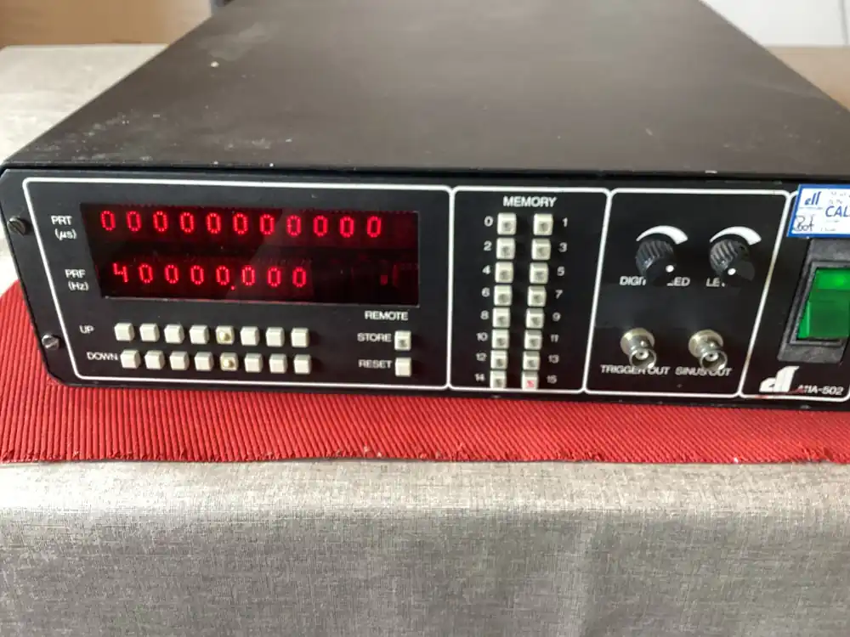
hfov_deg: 58.4
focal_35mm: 31
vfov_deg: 45.4
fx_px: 761
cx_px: 425
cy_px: 318
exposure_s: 1/50
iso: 100
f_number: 2.4
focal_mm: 3.3
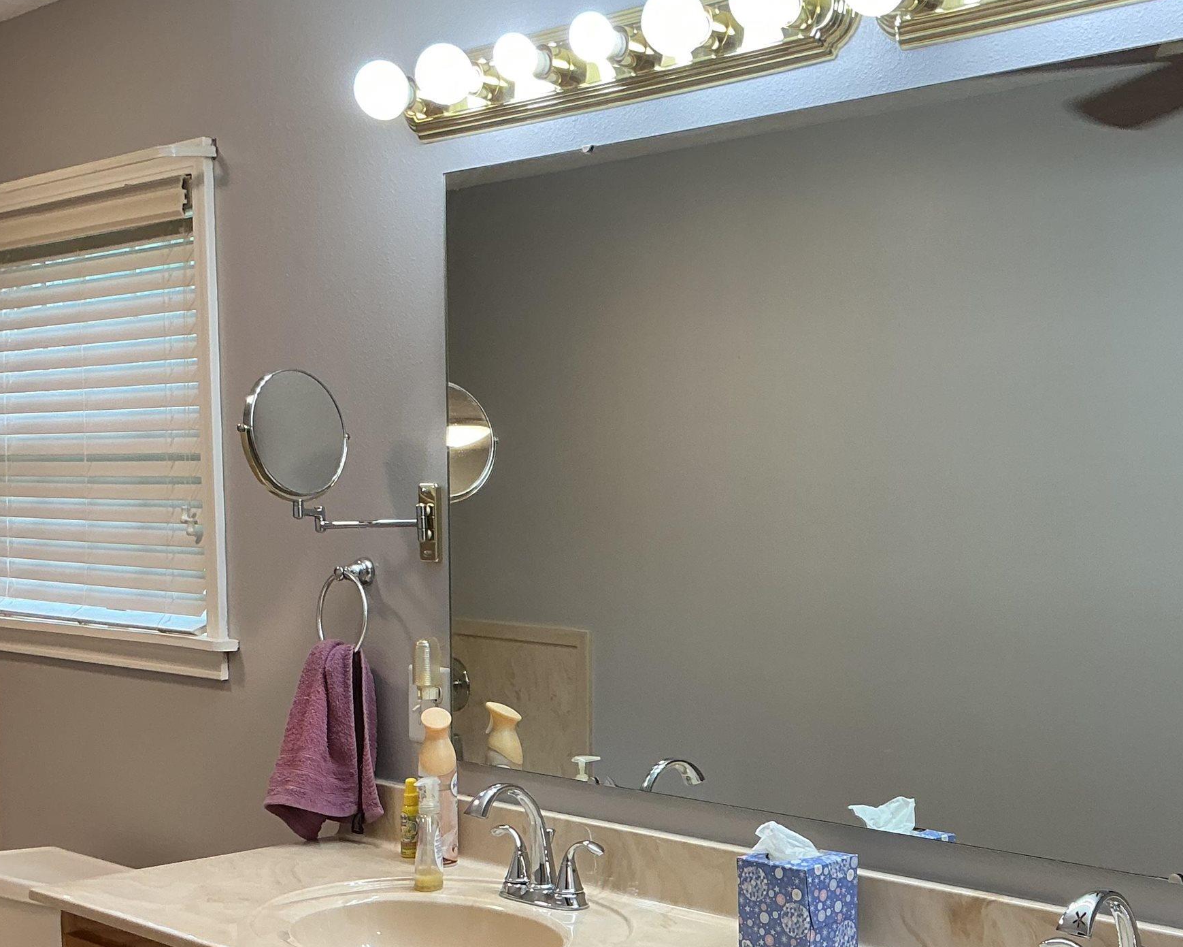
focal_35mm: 50
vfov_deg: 29.8
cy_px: 691
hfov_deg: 37.0
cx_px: 780
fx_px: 1751
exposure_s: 1/60
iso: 40
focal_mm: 3
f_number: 1.8
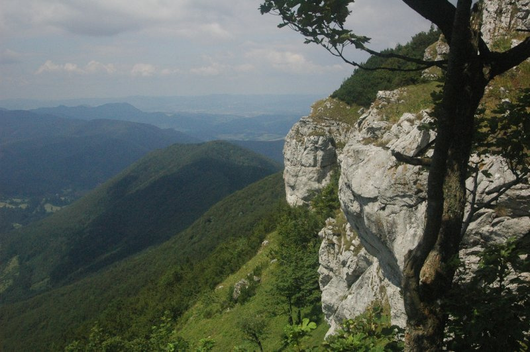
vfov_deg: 31.8
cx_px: 265
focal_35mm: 42
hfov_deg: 46.4
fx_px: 618
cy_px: 176
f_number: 11
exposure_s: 1/640
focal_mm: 28
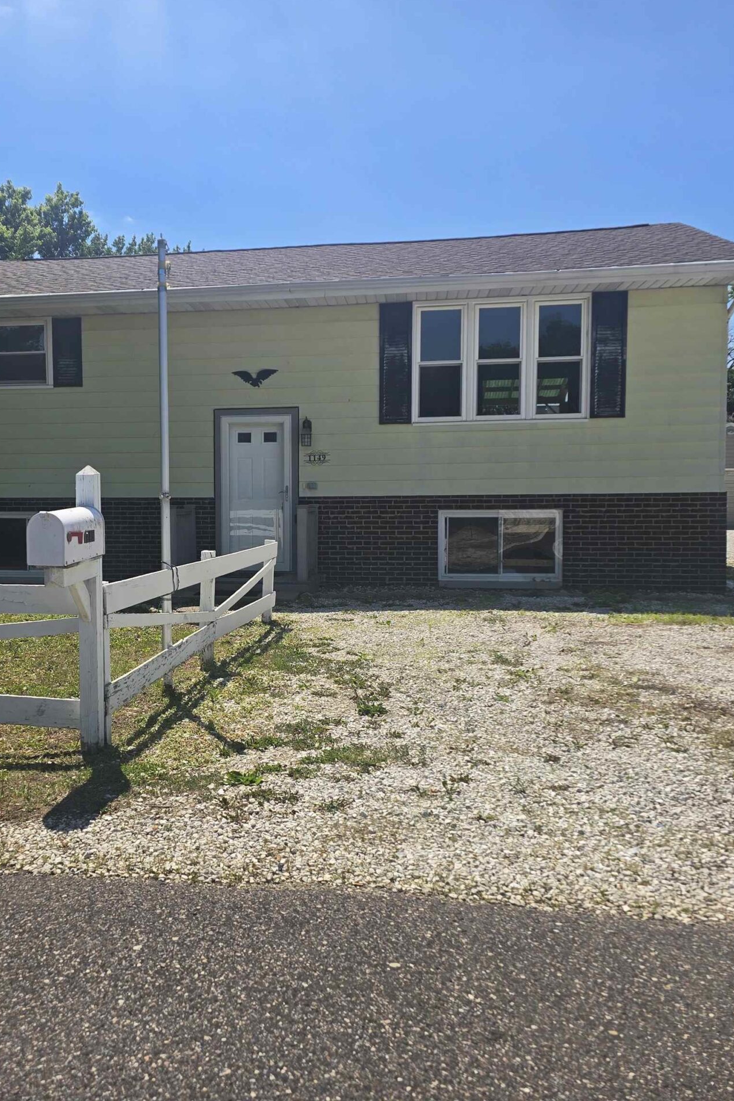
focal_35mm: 32
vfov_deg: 58.7
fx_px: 979
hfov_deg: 40.6
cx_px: 250
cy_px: 549
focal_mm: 6.3
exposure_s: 1/970
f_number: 1.7
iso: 12
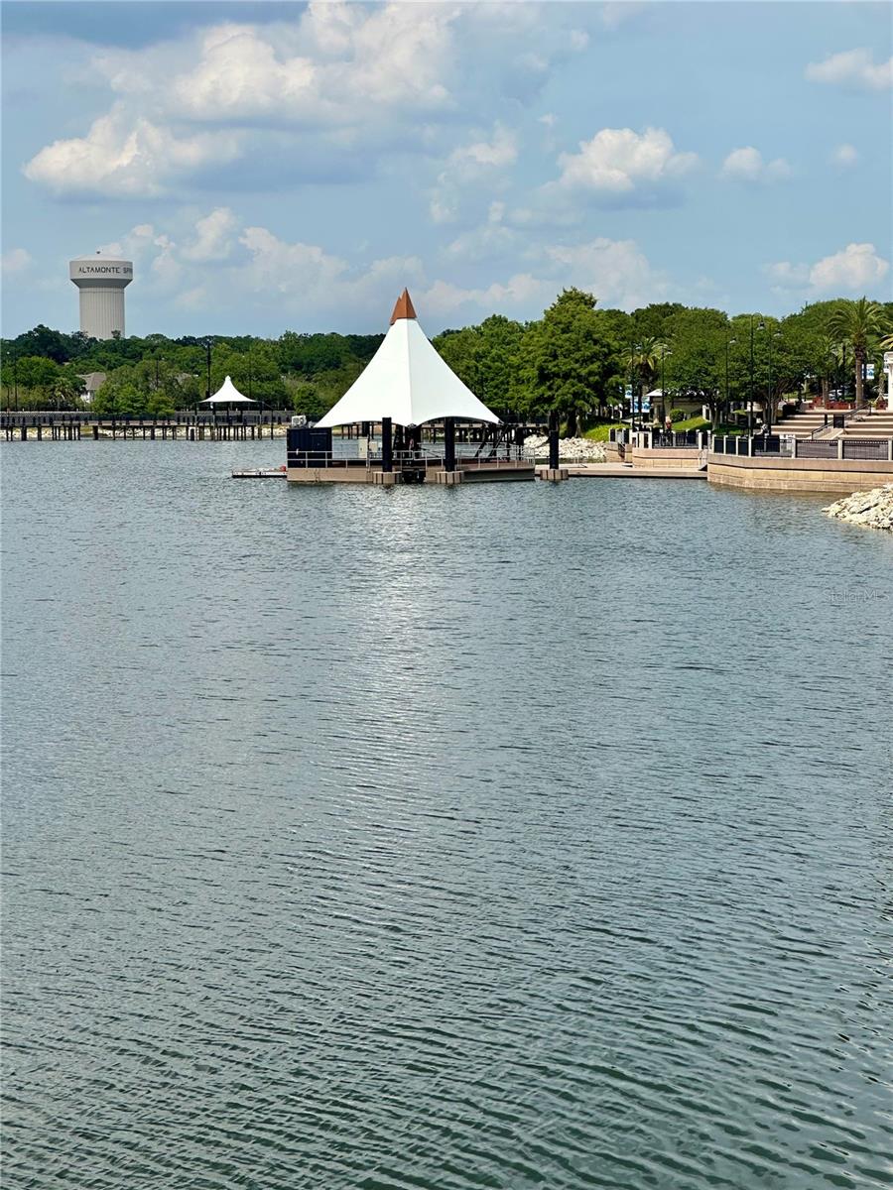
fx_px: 2649
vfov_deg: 25.3
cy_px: 595
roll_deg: -0.4
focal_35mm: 77
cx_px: 446
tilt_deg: -3.4
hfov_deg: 19.1
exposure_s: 1/1014
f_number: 2.8
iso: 32
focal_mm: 9
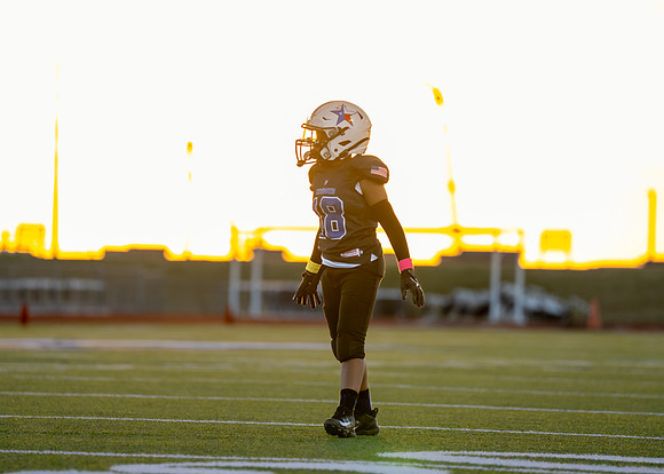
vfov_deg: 5.0
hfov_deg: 7.0
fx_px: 5398
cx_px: 323
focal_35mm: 286
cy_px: 209
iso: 640
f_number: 2.8
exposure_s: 1/1000
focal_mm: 200
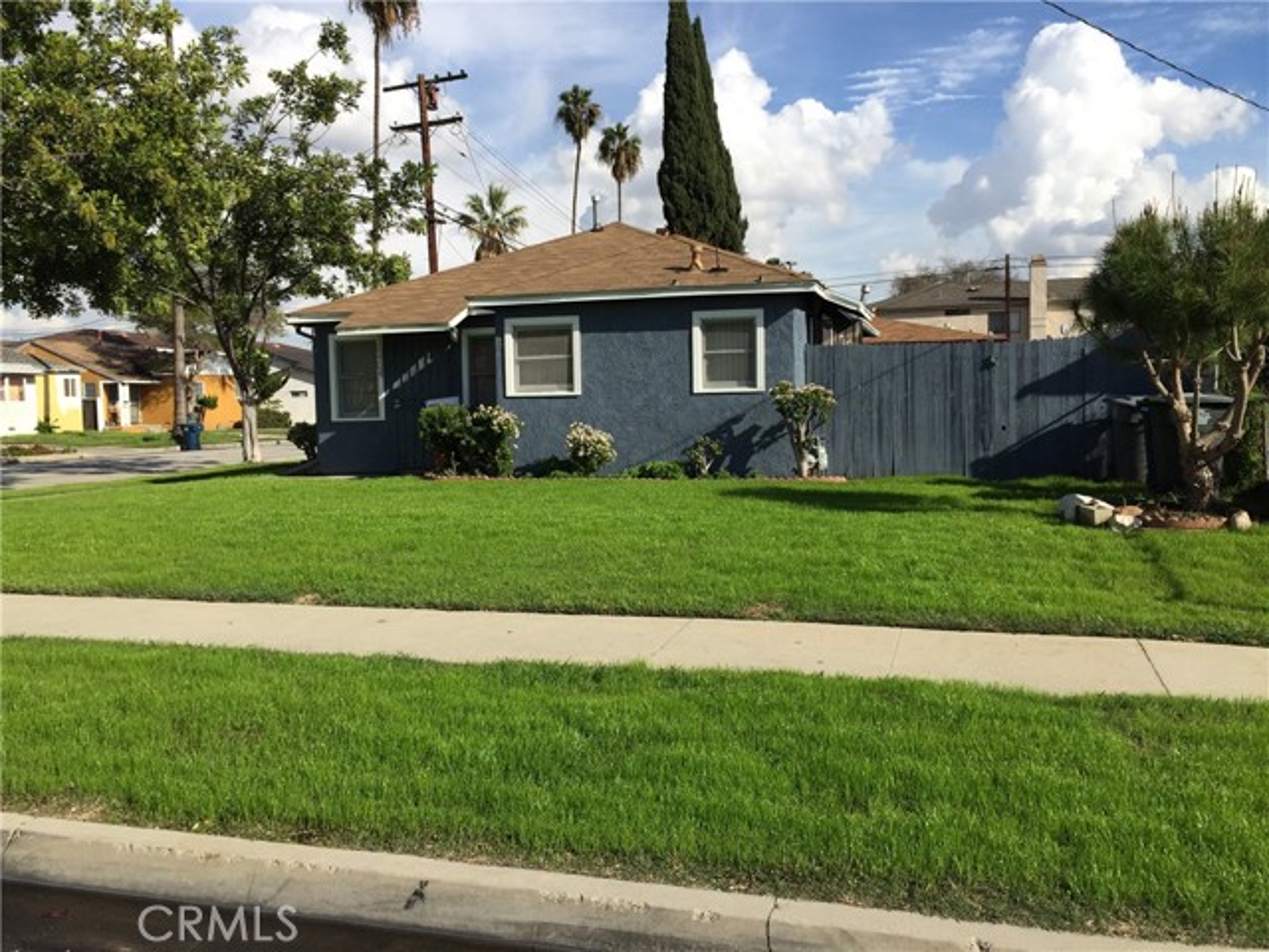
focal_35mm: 29
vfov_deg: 48.2
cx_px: 634
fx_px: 1063
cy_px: 476
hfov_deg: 61.7
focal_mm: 4.15
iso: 32
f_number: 2.2
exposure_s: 1/2825
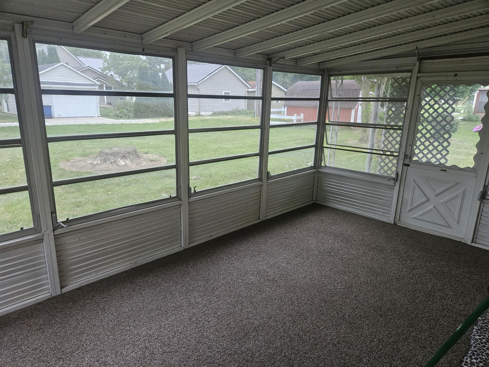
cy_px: 184
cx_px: 244
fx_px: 325
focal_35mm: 23
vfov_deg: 58.9
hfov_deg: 73.9
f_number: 1.8
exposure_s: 1/120
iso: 500
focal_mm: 5.4
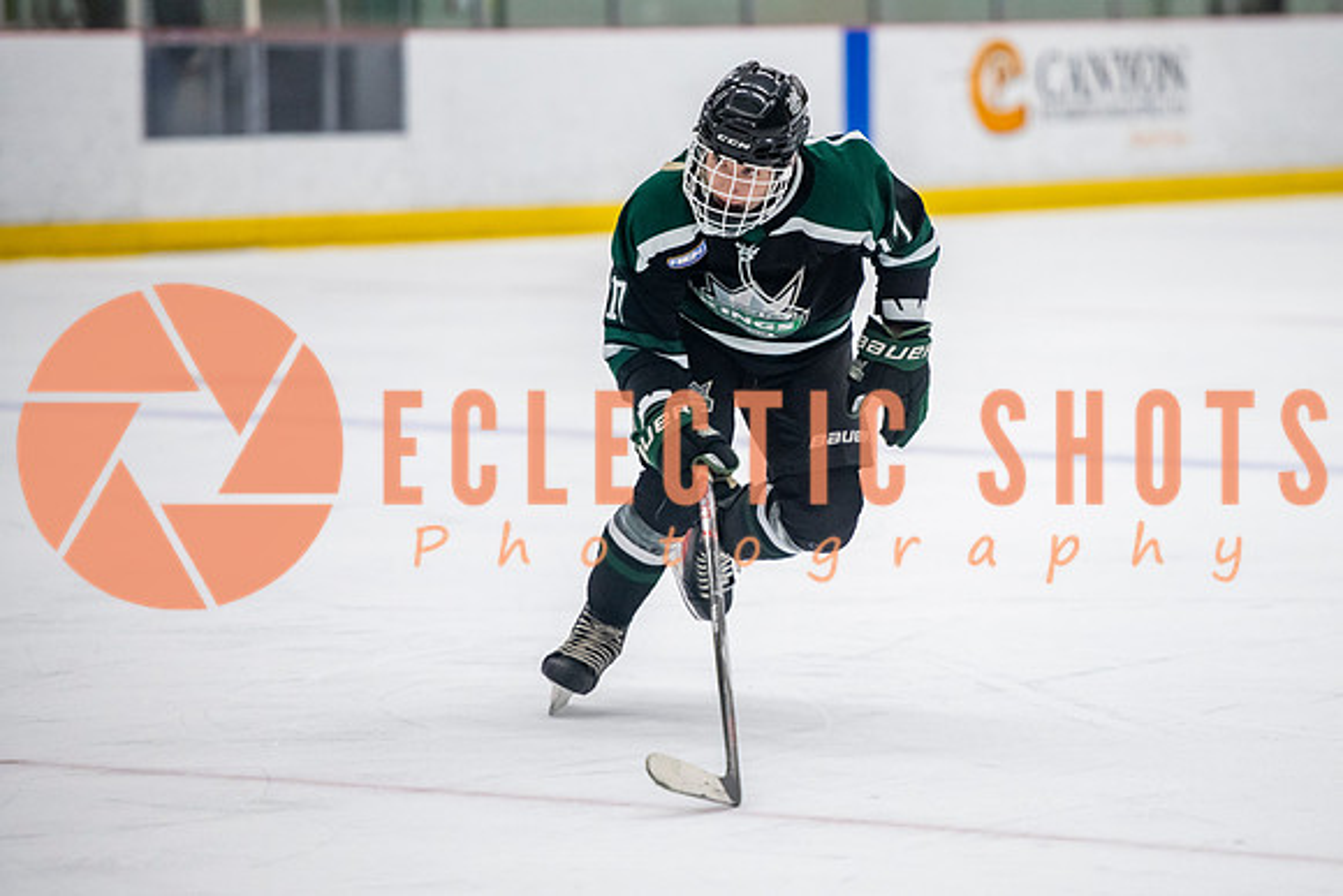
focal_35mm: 224
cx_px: 810
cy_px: 466
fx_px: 8345
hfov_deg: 9.2
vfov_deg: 6.1
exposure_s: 1/640
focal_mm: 185
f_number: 3.2
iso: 3200
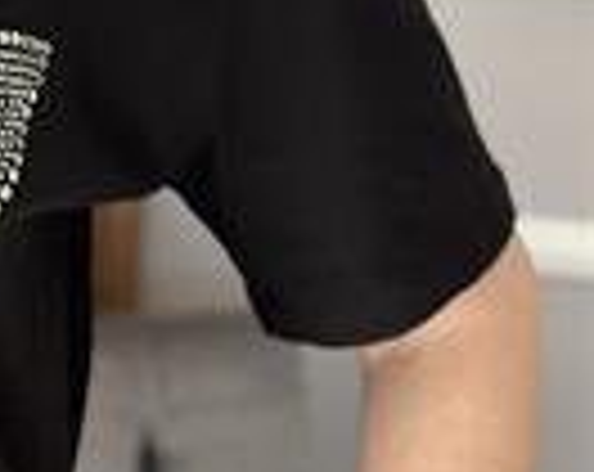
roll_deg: +0.3
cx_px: -279
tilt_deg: -20.1
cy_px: 405
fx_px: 3245
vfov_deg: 8.3
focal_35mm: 185
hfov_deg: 10.1
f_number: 1.78
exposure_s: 1/172
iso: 100
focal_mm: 6.86
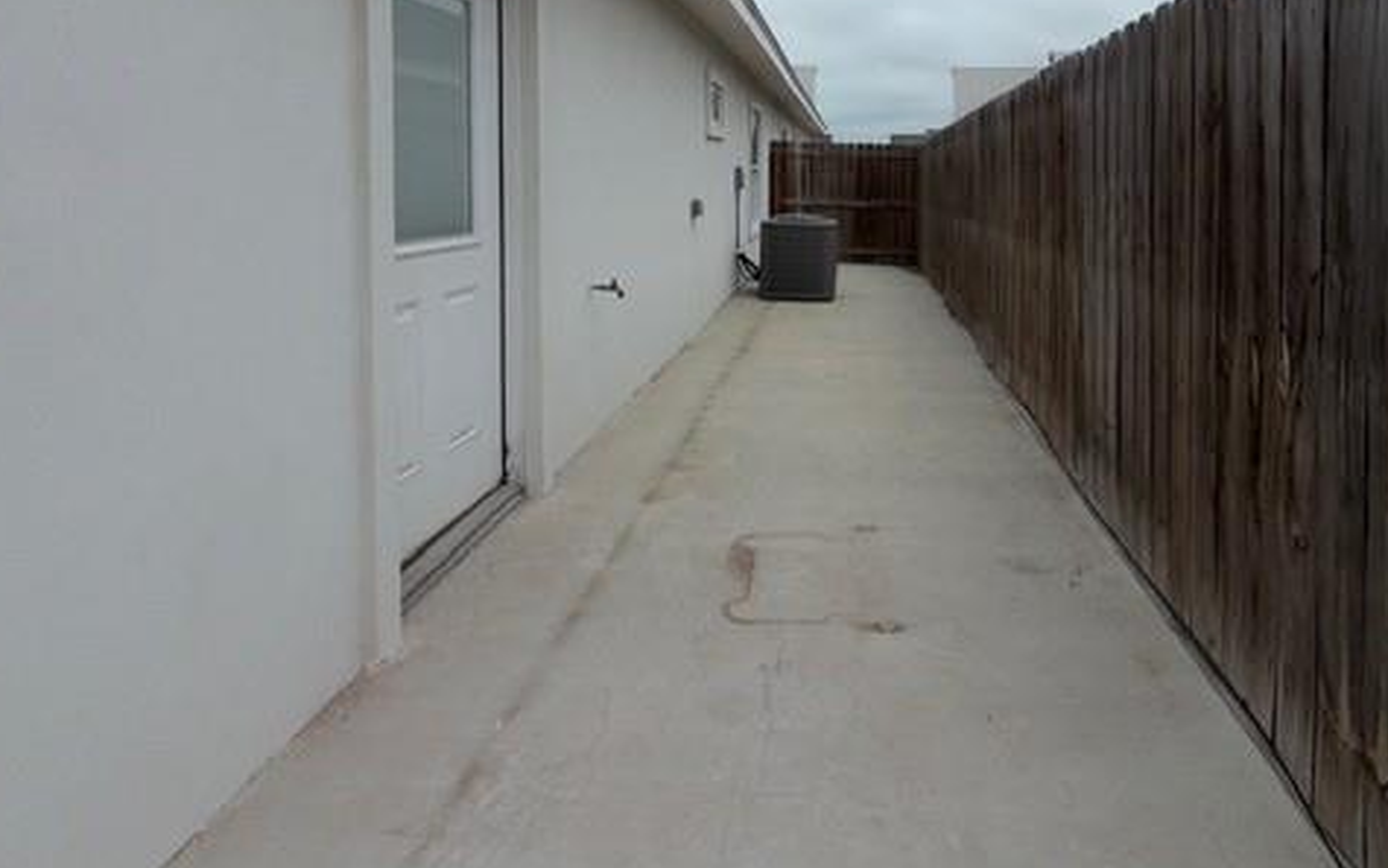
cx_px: 847
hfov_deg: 83.8
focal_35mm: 20
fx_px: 757
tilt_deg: -2.0
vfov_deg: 56.1
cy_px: 196
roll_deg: -0.1
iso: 16
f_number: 2.2
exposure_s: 1/985
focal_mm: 2.22
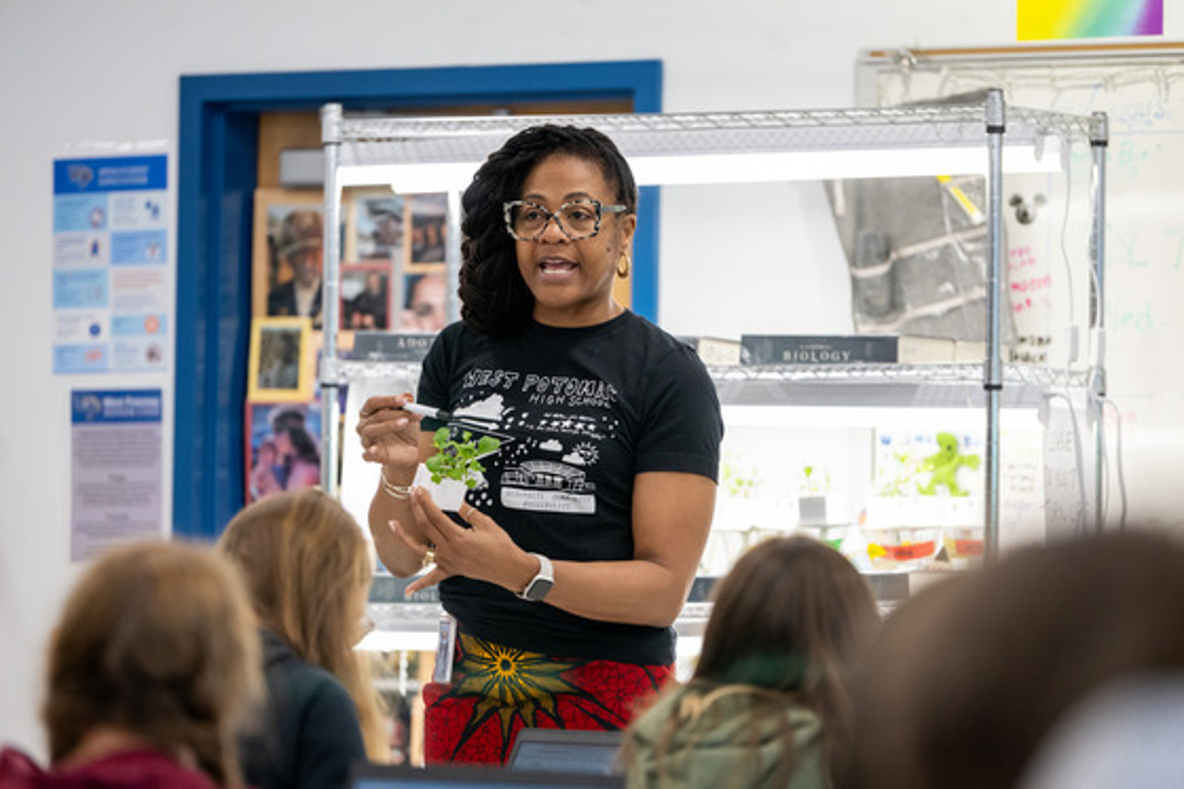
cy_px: 394
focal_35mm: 180
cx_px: 592
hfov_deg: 11.4
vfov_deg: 7.6
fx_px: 5918
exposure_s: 1/500
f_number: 2.8
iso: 1600
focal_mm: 180
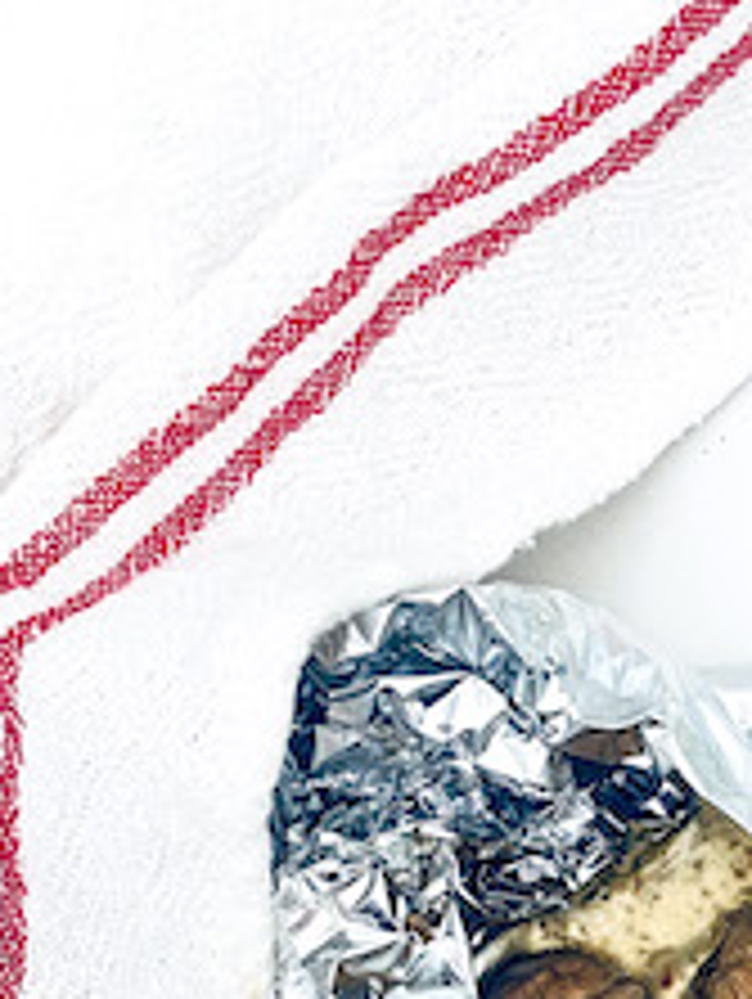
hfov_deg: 17.4
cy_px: 1460
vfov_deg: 21.4
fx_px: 2255
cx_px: 1058
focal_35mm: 78
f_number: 1.8
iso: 160
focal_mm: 4.25
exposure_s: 1/60
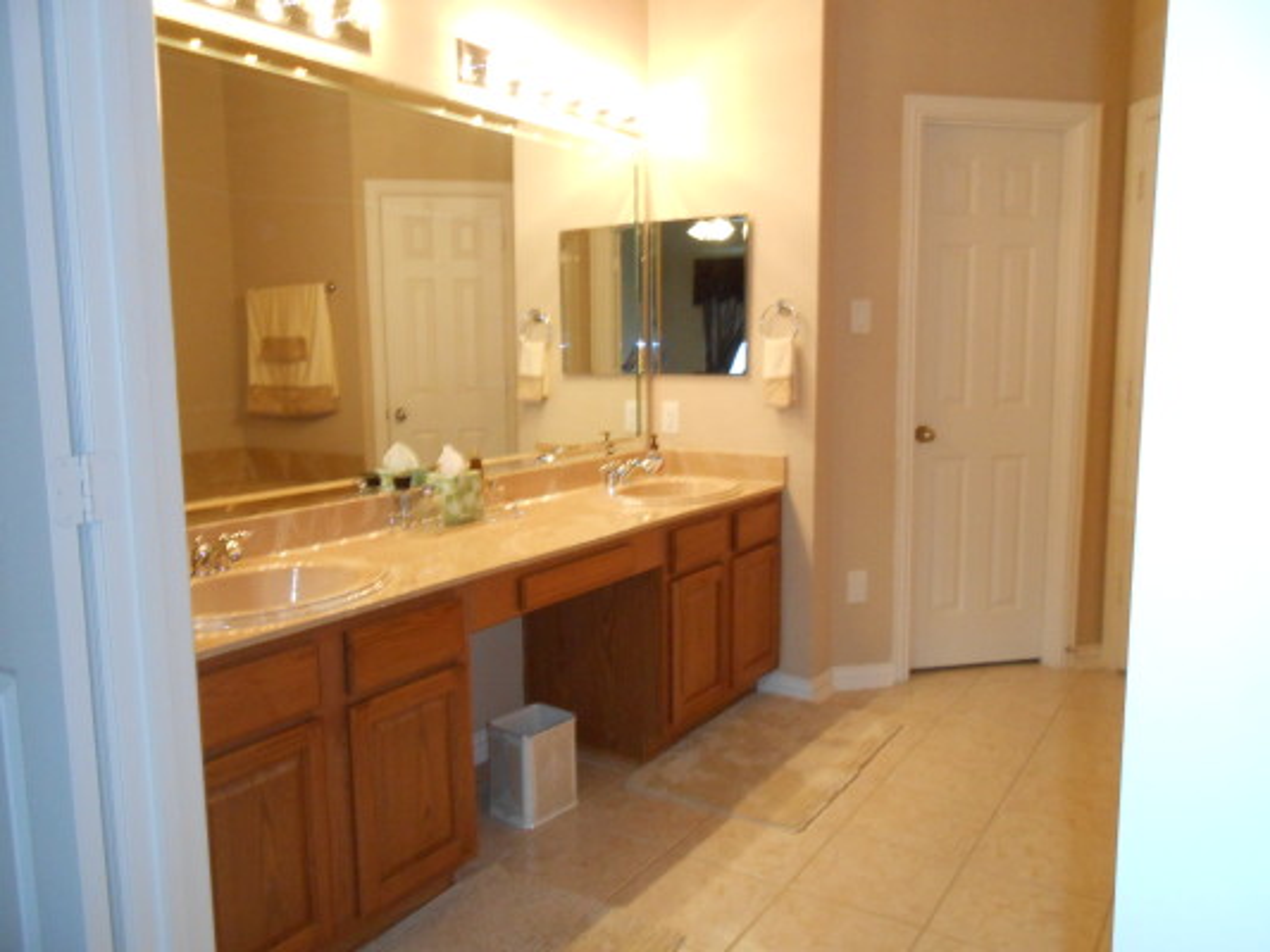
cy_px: 476
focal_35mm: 26
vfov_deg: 53.1
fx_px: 954
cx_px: 635
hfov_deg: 67.3
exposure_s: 1/25
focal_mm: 4.6
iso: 400
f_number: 3.5
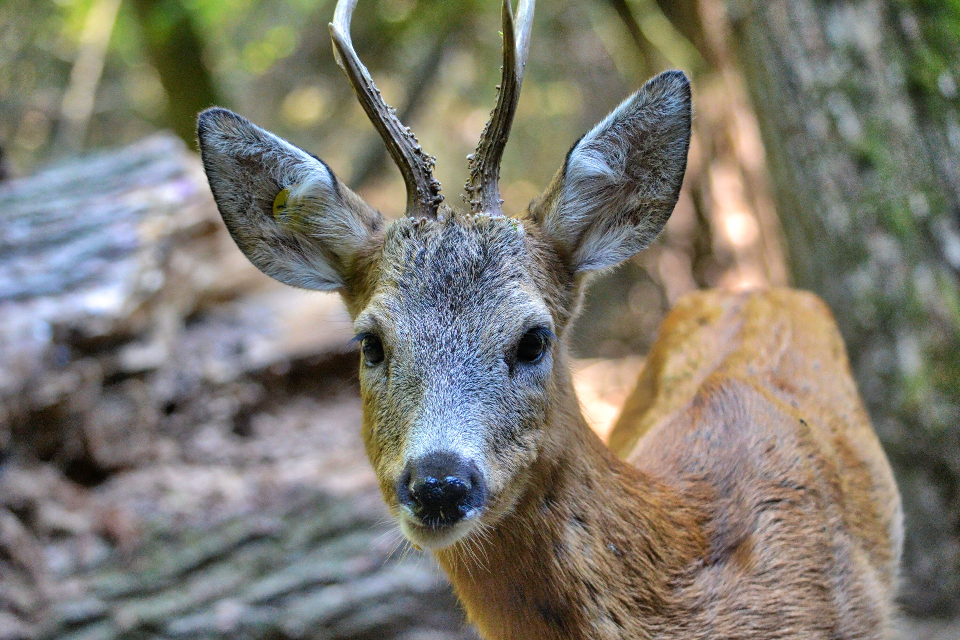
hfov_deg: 15.9
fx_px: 3440
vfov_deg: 10.6
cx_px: 480
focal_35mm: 129
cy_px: 320
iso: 2500
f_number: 4.5
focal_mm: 86
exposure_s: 1/500
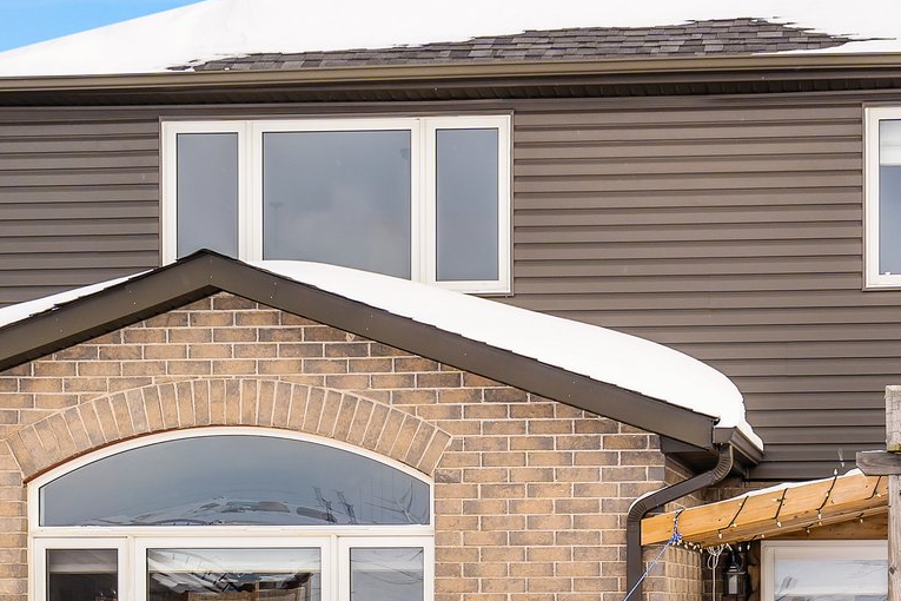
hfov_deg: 24.5
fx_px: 2077
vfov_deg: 16.3
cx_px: 515
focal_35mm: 83
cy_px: 491
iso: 100
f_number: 8
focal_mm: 31
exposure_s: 1/160
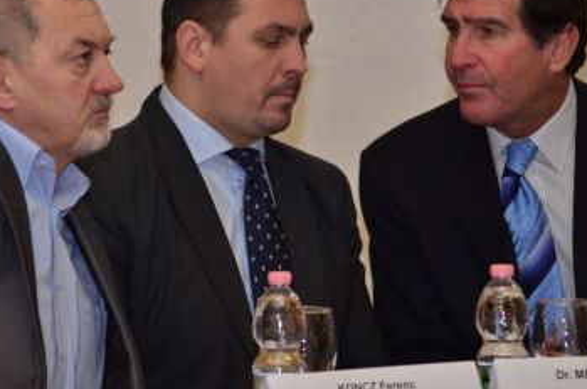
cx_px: 299
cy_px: 173
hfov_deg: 7.7
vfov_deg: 5.1
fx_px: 4372
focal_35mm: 269
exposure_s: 1/80
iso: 1000
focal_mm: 125
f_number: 4
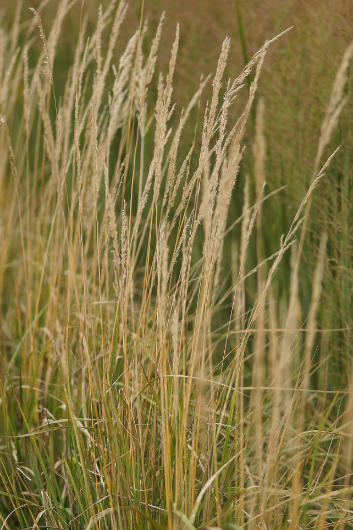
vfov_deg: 11.0
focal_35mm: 187
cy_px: 319
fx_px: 2750
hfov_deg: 7.3
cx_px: 160
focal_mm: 100
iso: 100
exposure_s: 1/800
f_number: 2.8
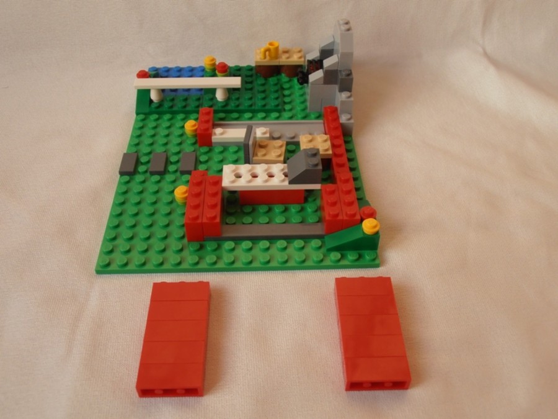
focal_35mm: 37
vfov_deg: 38.7
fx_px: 596
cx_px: 279
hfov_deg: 50.1
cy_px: 210
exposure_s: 1/50
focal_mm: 6.61
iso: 80
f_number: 3.9
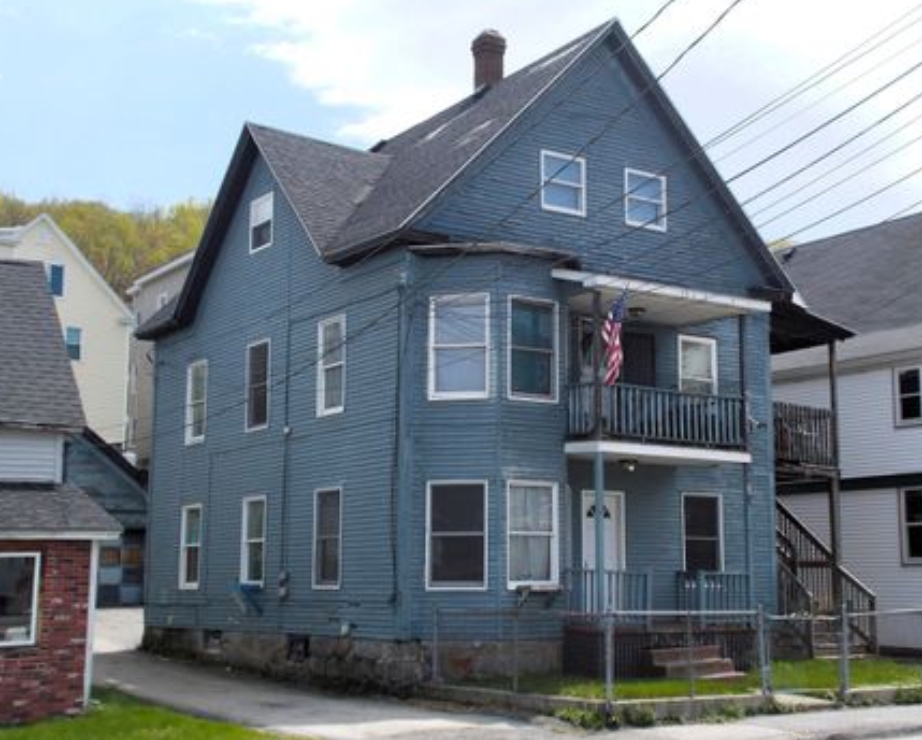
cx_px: 505
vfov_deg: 30.3
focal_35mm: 50
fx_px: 1366
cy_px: 375
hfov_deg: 37.3
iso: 80
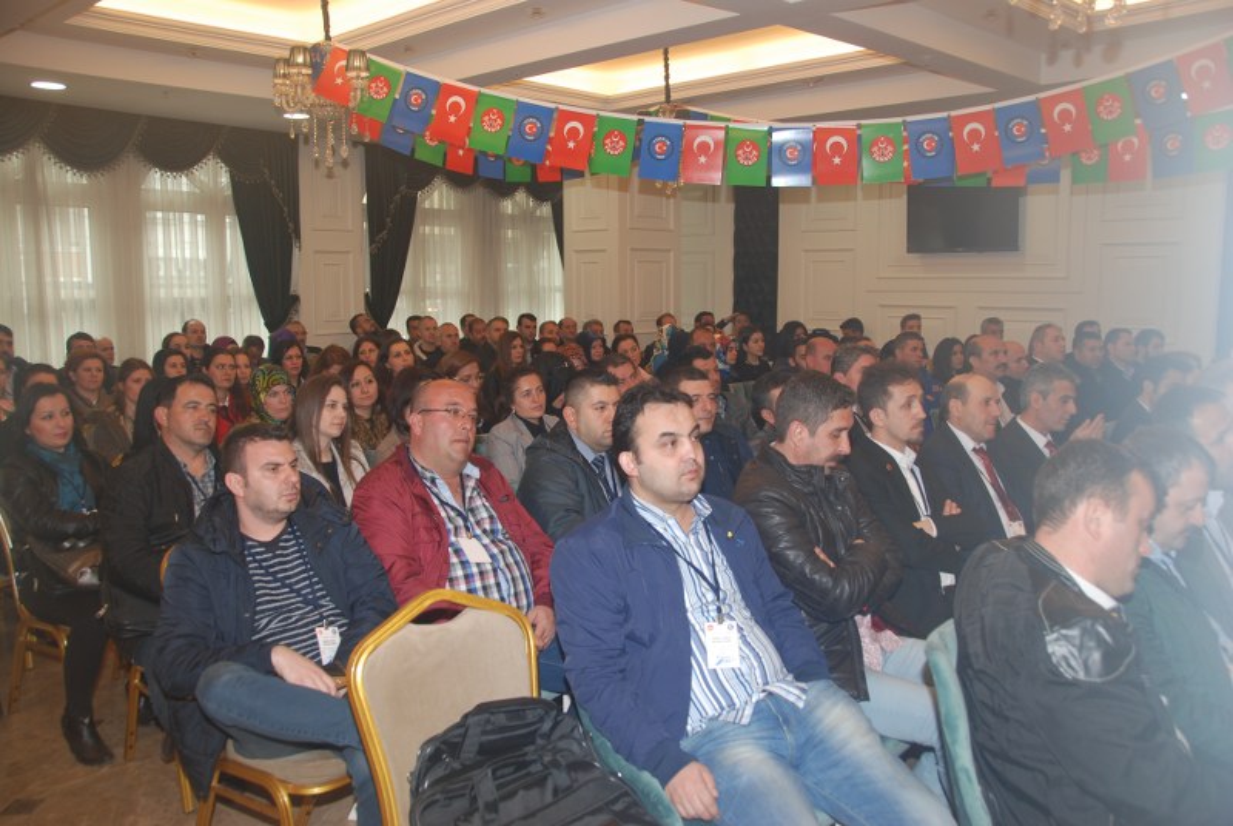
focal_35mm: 30
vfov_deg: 43.7
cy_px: 413
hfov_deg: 61.9
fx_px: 1029
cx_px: 616
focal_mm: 20
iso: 200
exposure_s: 1/60
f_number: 4
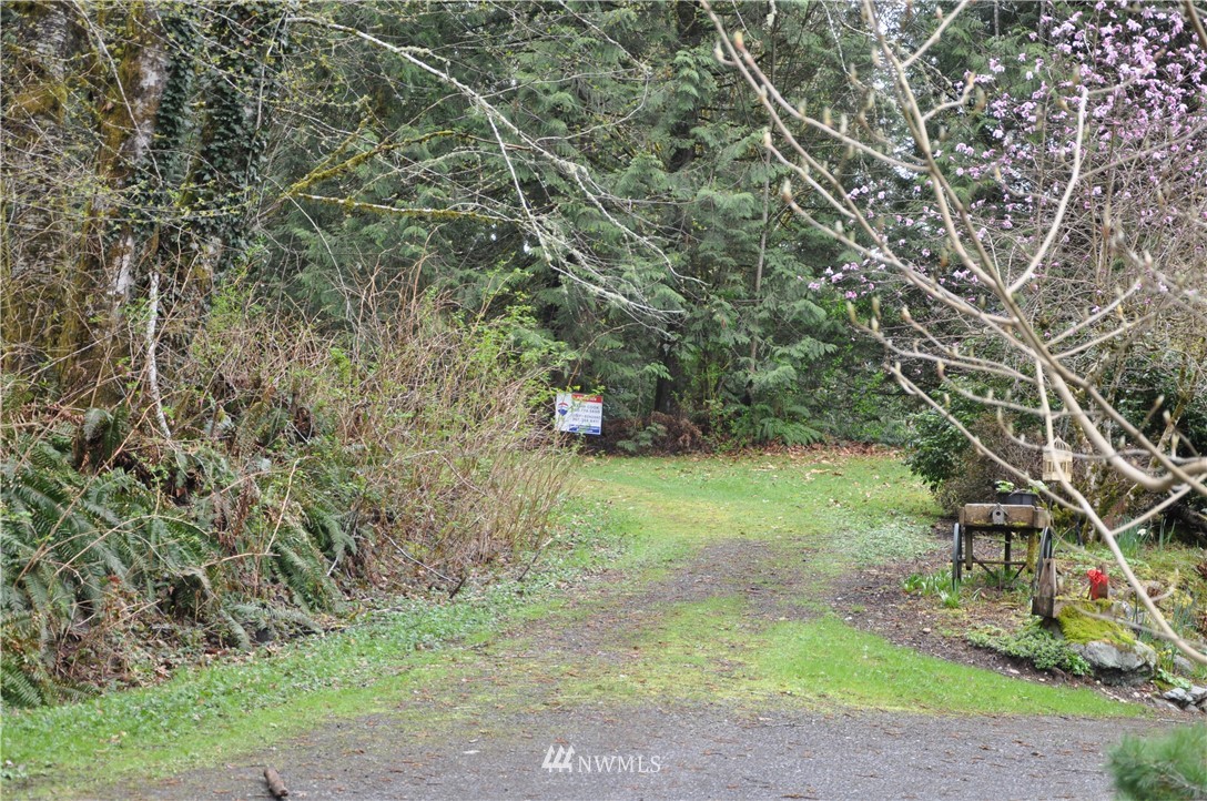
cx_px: 604
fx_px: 2913
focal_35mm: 87
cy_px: 400
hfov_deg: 23.4
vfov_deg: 15.7
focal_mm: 58
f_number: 5
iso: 640
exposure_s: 1/250
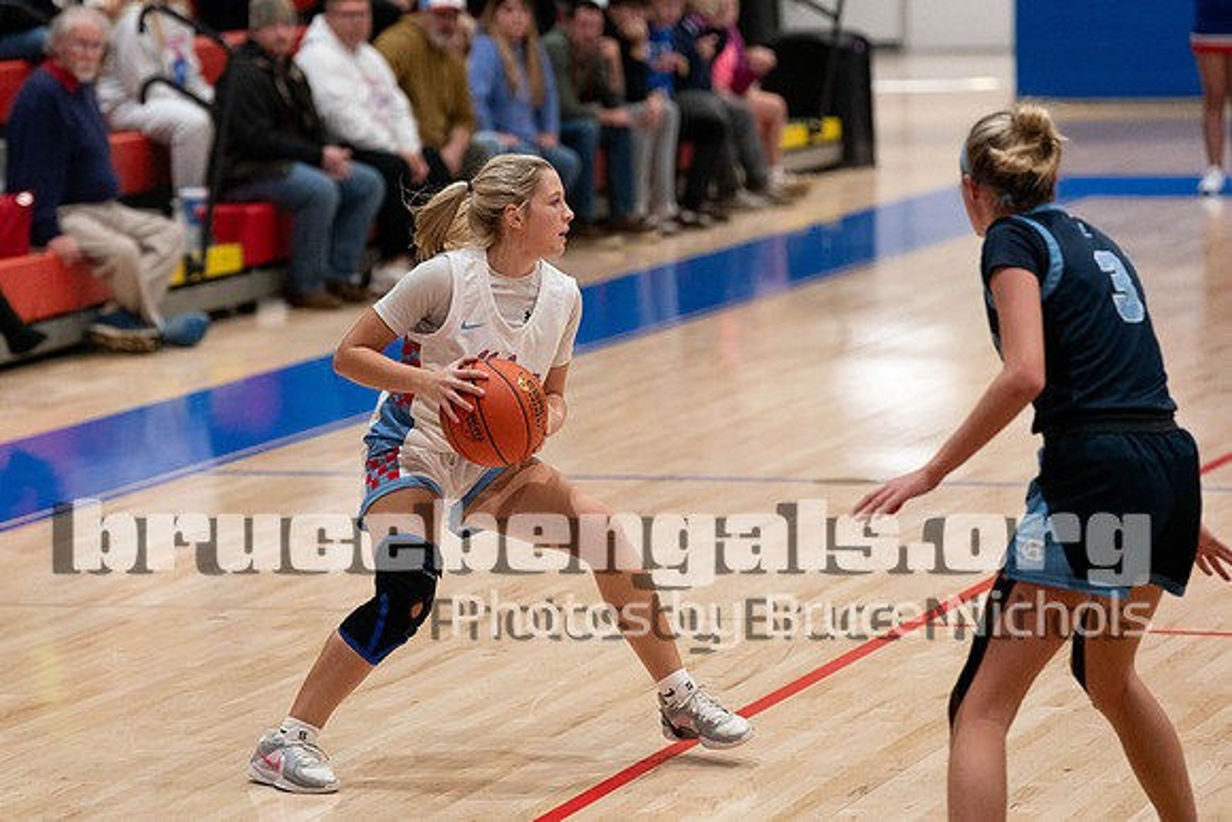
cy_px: 285
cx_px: 511
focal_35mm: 173
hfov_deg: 11.9
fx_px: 5918
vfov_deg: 7.9
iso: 3200
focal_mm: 125
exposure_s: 1/1000
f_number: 2.8
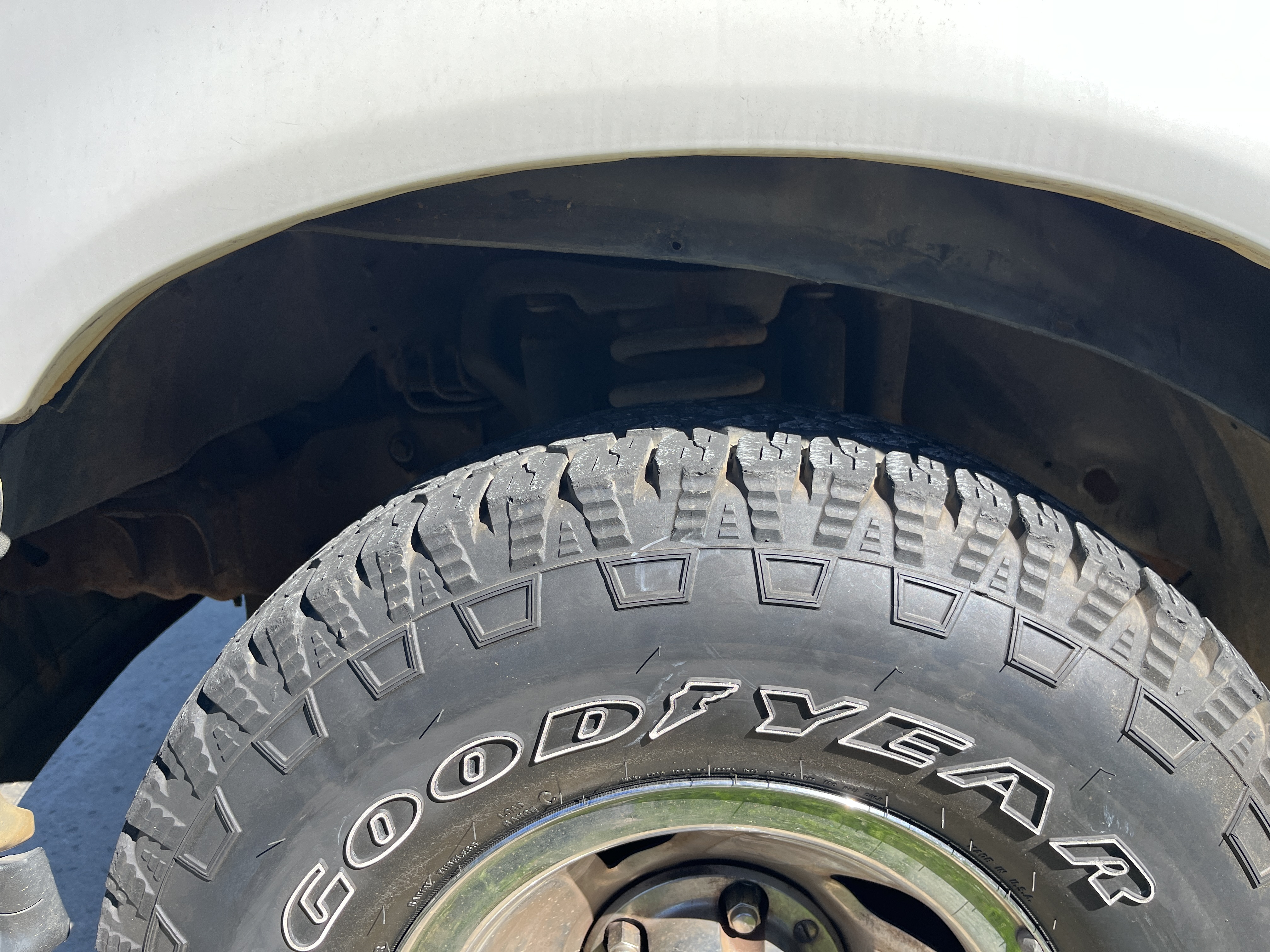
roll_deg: -0.3
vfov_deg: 53.1
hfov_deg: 67.3
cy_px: 476
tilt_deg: -14.0
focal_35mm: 26
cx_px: 635
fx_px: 954
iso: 50
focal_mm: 5.1
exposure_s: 1/732
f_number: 1.6
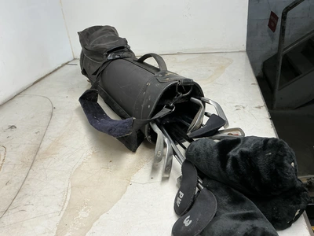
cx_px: 157
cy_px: 118
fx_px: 254
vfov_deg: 49.7
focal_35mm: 28
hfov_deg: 63.4
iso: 64
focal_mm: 3
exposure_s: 1/120
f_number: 1.8
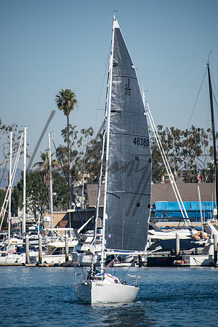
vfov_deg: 6.0
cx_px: 109
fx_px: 3134
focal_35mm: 345
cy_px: 164
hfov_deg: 4.0
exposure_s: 1/640
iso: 100
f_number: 5.6
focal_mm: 230
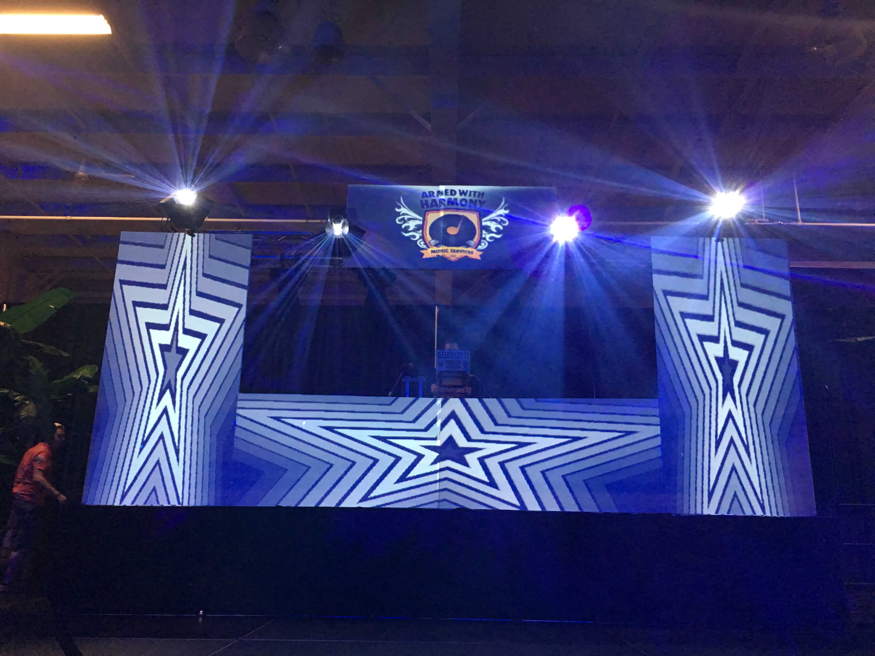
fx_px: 733
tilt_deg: +15.3
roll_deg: -2.4
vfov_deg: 48.2
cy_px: 328
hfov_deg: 61.7
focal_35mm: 29
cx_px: 438
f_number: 2.2
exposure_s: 1/15
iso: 80
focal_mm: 4.15
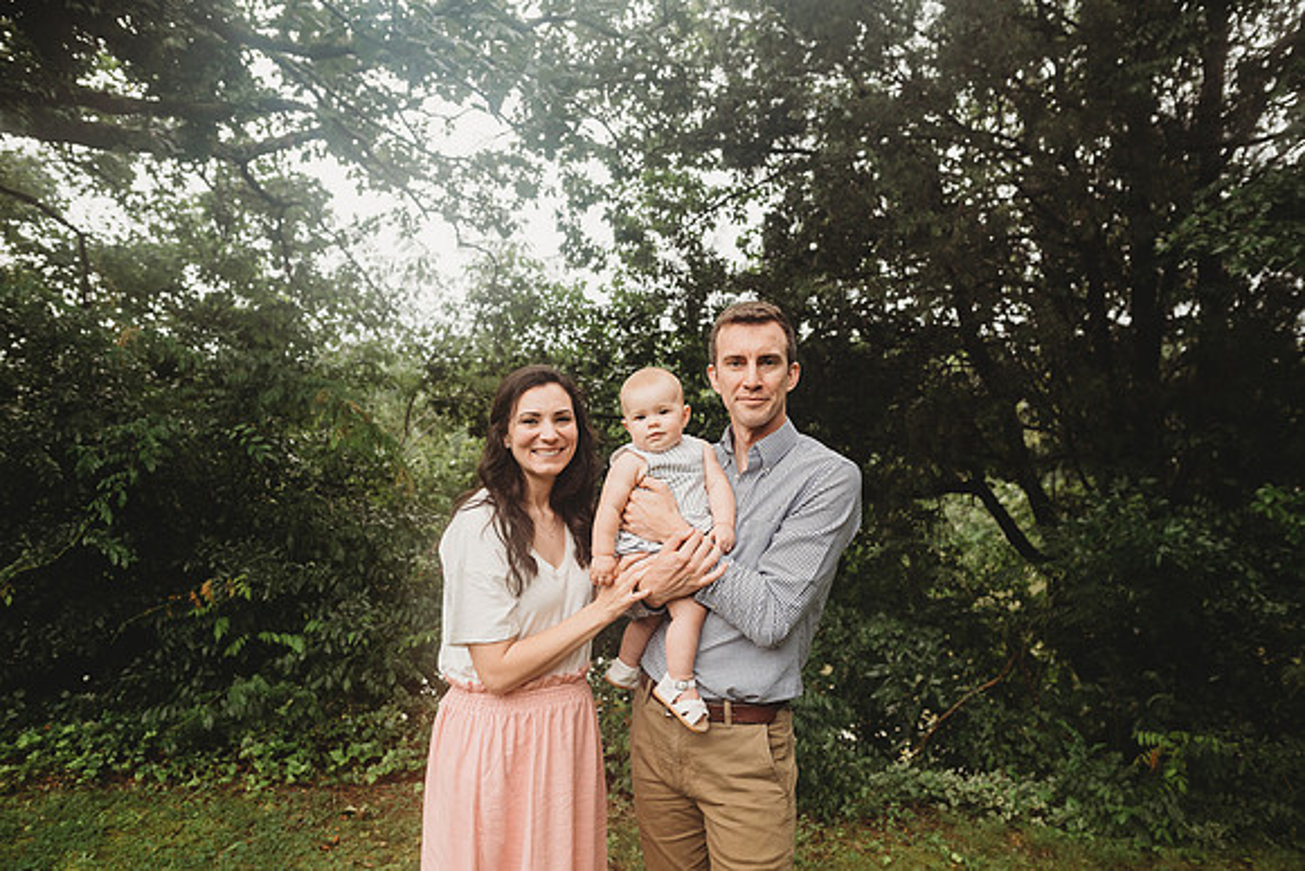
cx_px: 652
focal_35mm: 24
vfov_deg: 53.2
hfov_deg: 73.7
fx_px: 870
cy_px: 436
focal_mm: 24
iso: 400
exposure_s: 1/160
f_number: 3.5
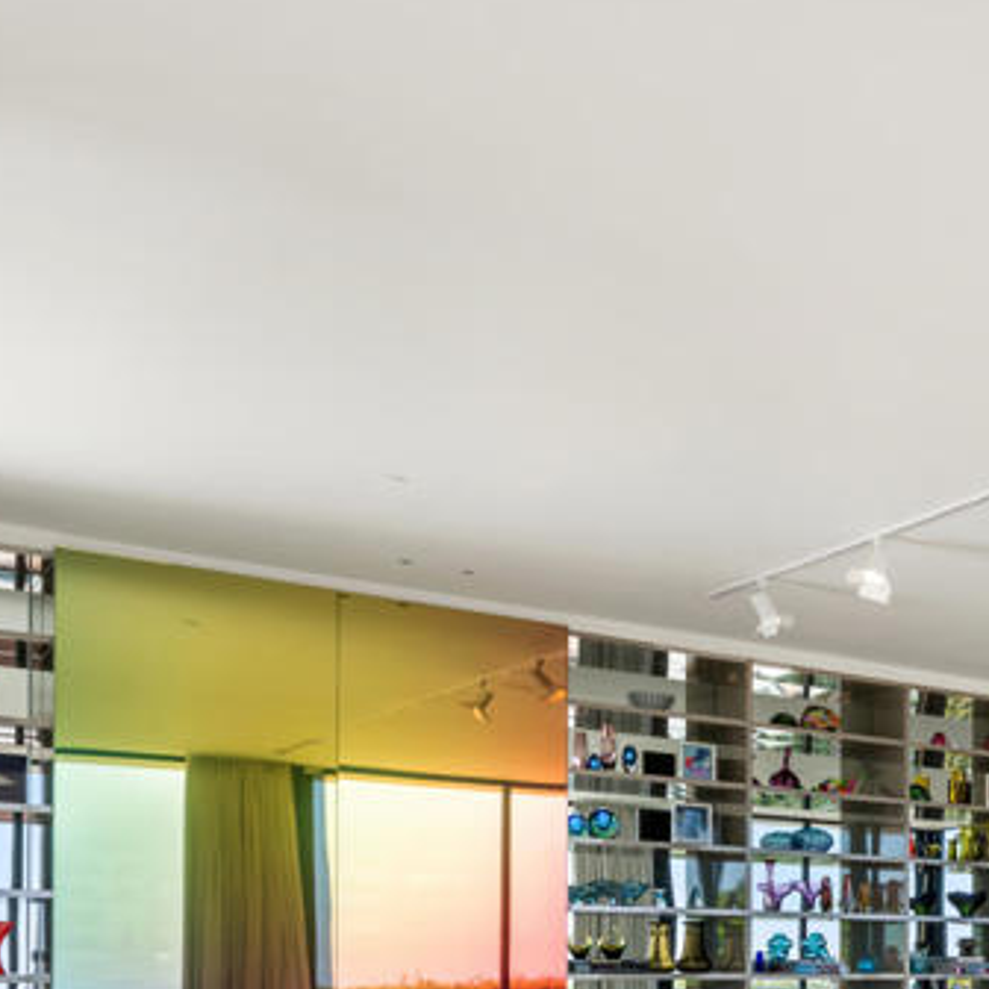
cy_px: 914
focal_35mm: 44
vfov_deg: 35.7
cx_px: 1369
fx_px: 1422
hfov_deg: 29.0
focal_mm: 17
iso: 64
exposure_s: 1/100
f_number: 10
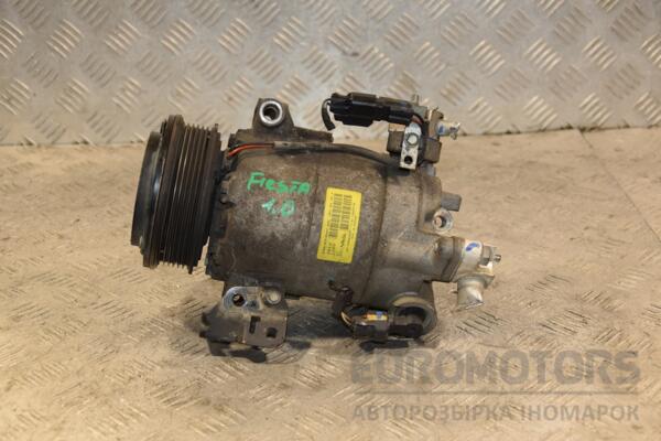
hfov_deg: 33.4
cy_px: 220
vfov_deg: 22.6
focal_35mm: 60
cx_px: 330
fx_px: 1102
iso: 800
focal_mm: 40
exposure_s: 1/160
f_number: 4.8
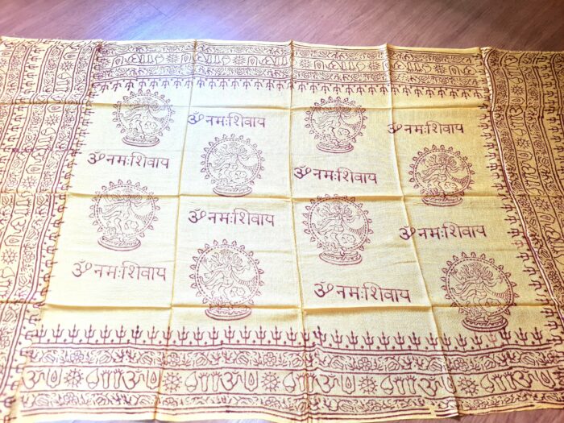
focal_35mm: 26
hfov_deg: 67.3
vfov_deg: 53.1
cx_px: 282
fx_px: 424
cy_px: 212
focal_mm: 5.4
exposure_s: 1/120
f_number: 1.8
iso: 250
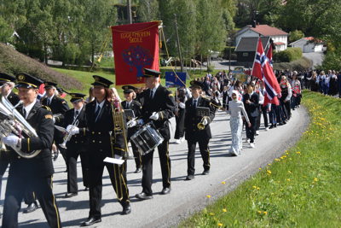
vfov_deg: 22.6
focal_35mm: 60
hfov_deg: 33.4
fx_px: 569
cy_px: 114
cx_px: 170
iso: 560
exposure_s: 1/500
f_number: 8
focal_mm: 40
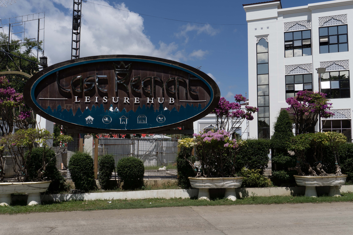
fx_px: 353
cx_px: 176
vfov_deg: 36.9
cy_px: 118
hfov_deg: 53.1
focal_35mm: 36
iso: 100
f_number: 14
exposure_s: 1/200
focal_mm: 24
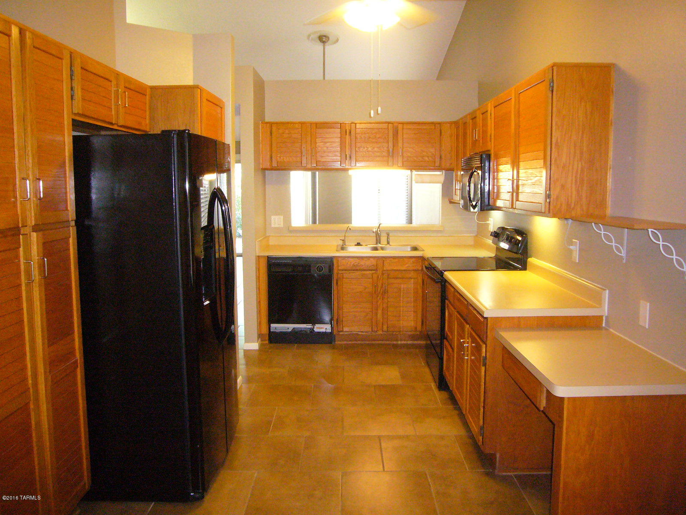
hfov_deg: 63.4
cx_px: 343
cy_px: 258
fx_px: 555
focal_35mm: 28
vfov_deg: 49.7
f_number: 2.8
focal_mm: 4.6
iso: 400
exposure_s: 1/30
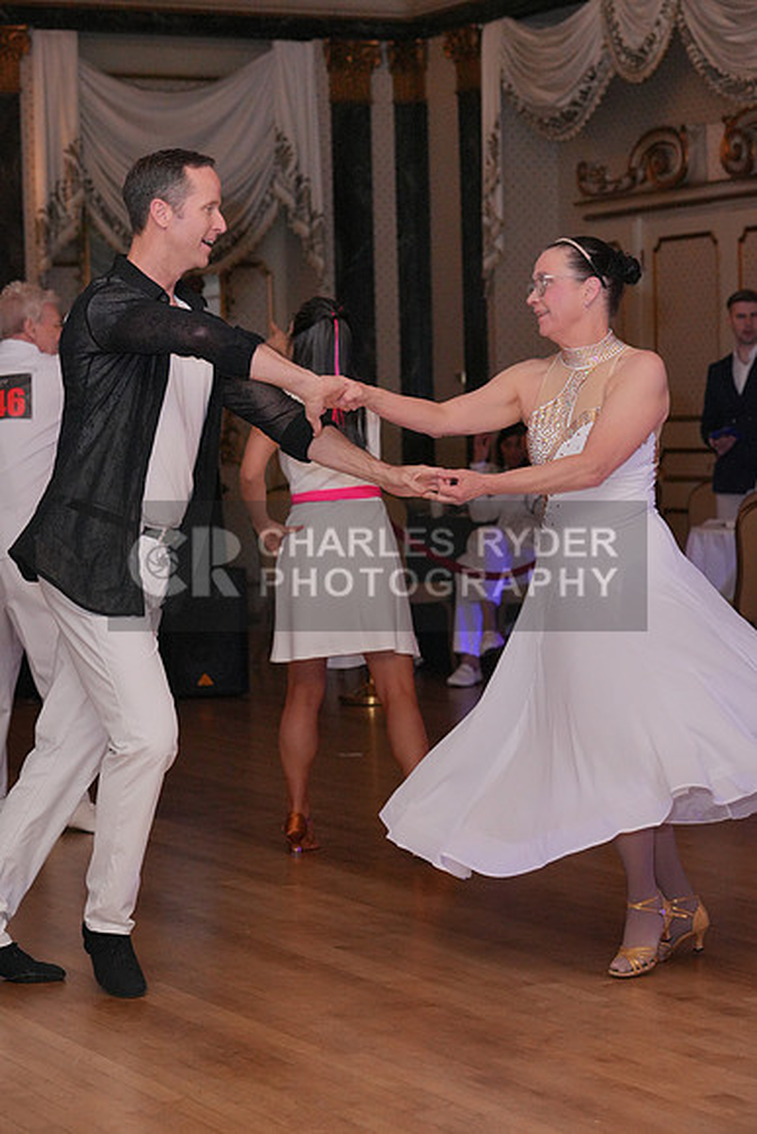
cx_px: 378
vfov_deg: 22.9
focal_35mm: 89
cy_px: 567
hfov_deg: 15.4
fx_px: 2805
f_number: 5.6
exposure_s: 1/250
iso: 5000
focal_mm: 89
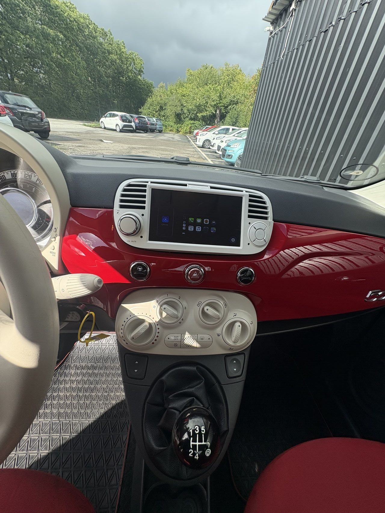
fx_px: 208
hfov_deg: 85.7
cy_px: 256
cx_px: 192
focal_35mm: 14
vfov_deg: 102.1
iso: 64
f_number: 2.2
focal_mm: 2.22
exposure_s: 1/879
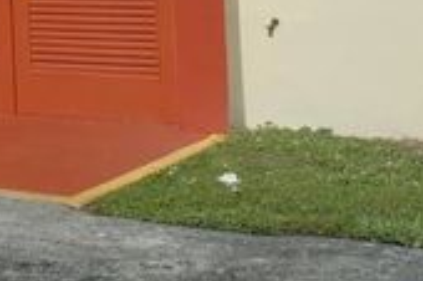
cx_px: -119
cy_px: -143
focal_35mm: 124
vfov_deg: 10.6
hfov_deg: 15.7
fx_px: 1456
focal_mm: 22
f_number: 13
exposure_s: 1/640
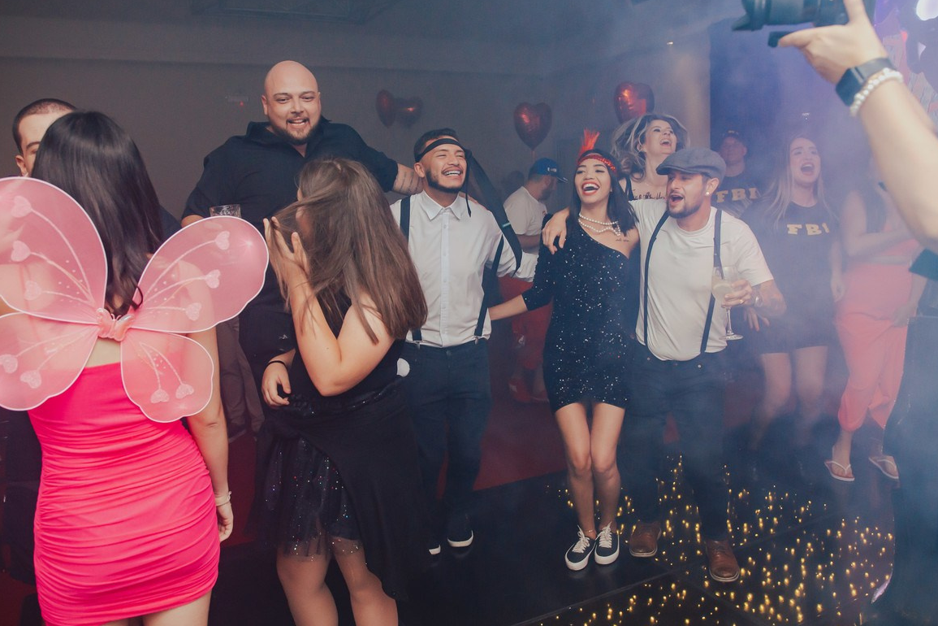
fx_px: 729
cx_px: 472
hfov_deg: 65.5
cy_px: 305
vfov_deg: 46.4
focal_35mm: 28
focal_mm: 18
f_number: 2.5
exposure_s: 1/250
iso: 500
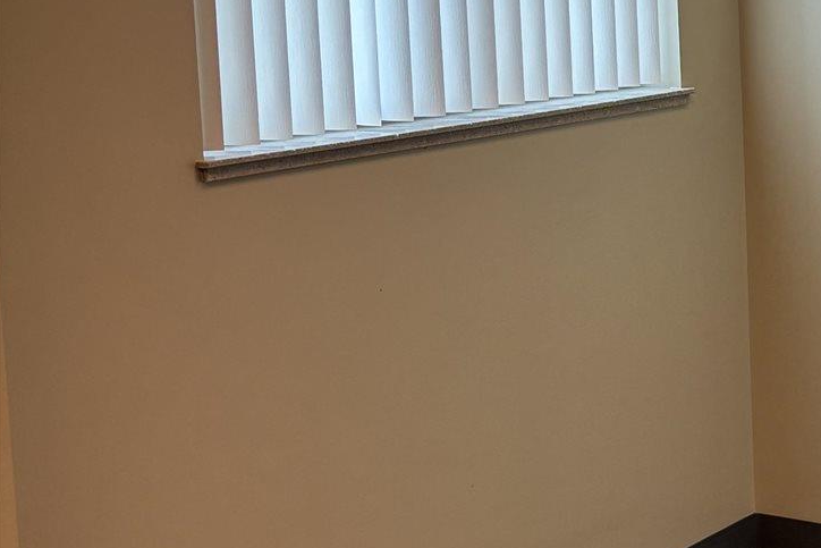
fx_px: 1962
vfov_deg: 15.8
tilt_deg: -7.0
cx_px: 974
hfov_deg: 21.9
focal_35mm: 86
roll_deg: +1.4
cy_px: 102
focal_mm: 5.96
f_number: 1.6
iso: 64
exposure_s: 1/120
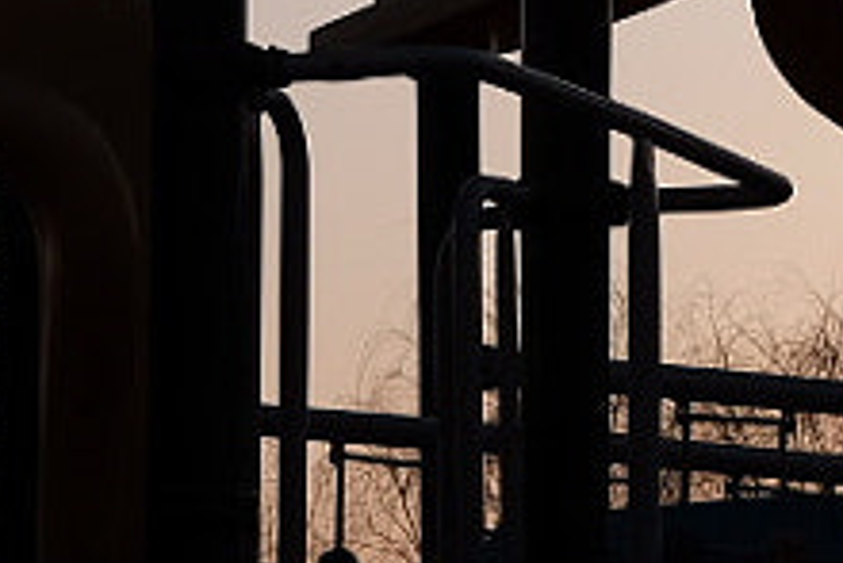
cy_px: 530
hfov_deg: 8.0
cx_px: 927
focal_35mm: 254
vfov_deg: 5.4
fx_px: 5952
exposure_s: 1/1100
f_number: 4
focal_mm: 23
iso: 200
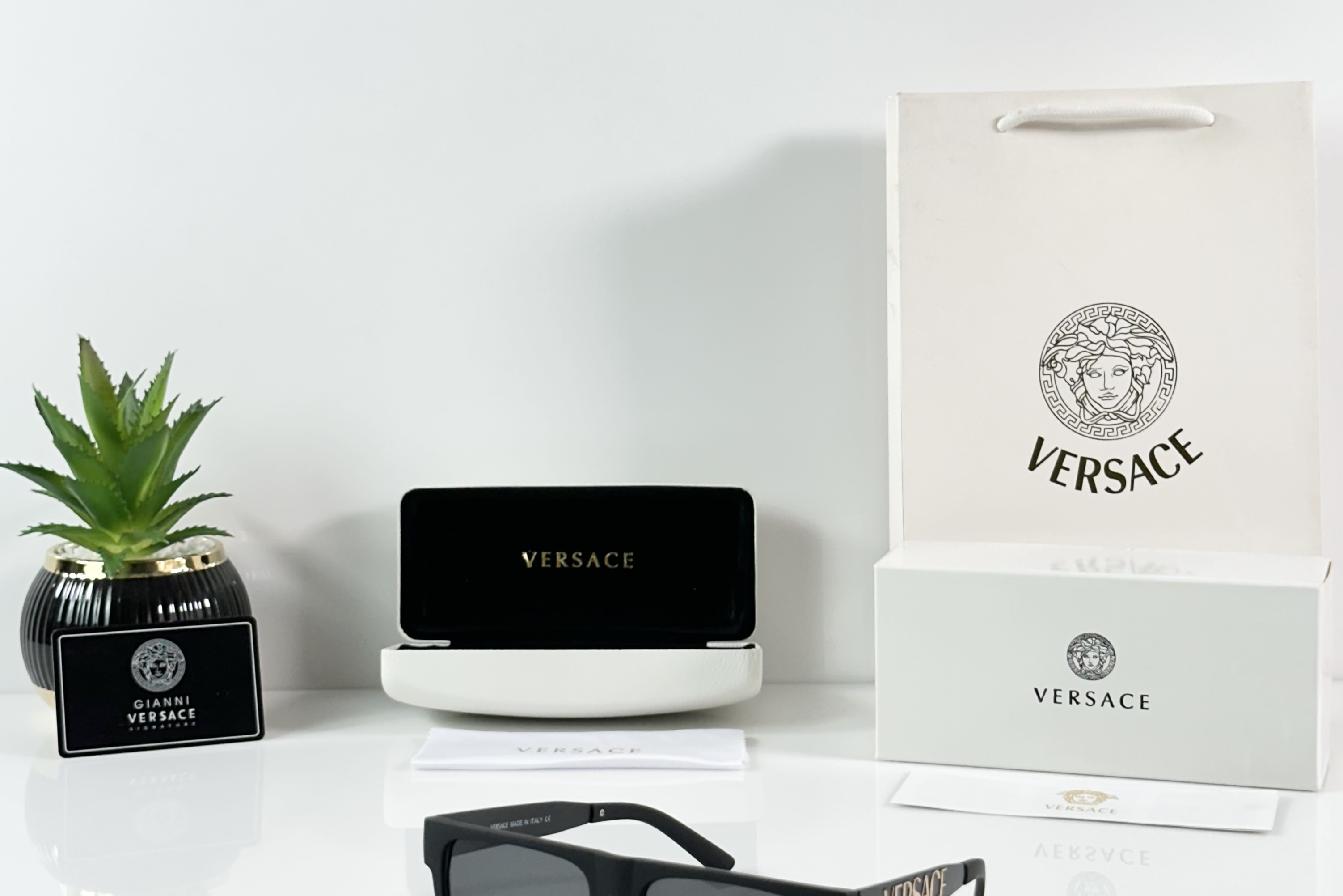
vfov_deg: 20.3
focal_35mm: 67
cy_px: 386
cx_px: 672
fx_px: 2499
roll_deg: +0.2
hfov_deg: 30.1
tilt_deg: -5.8
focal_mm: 6.86
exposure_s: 1/100
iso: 64
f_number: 1.78
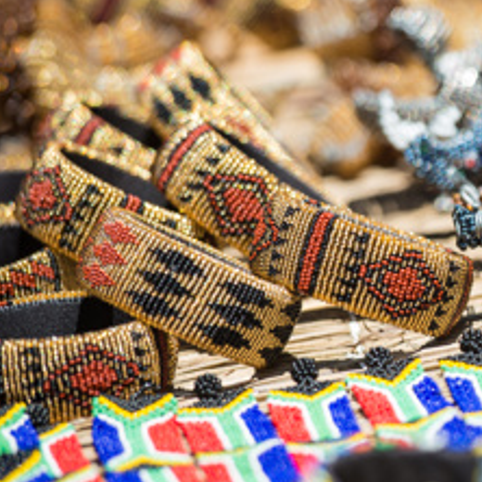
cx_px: 538
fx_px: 6774
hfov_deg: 4.1
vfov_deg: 4.1
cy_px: 215
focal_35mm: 430
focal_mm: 190
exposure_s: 1/1000
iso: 100
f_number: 2.8
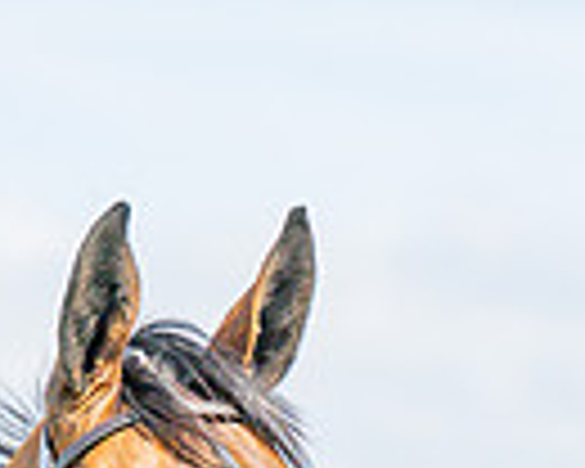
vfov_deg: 1.7
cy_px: 994
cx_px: 540
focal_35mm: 910
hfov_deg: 2.1
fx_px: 15756
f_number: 4
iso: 400
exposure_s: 1/3200
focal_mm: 125
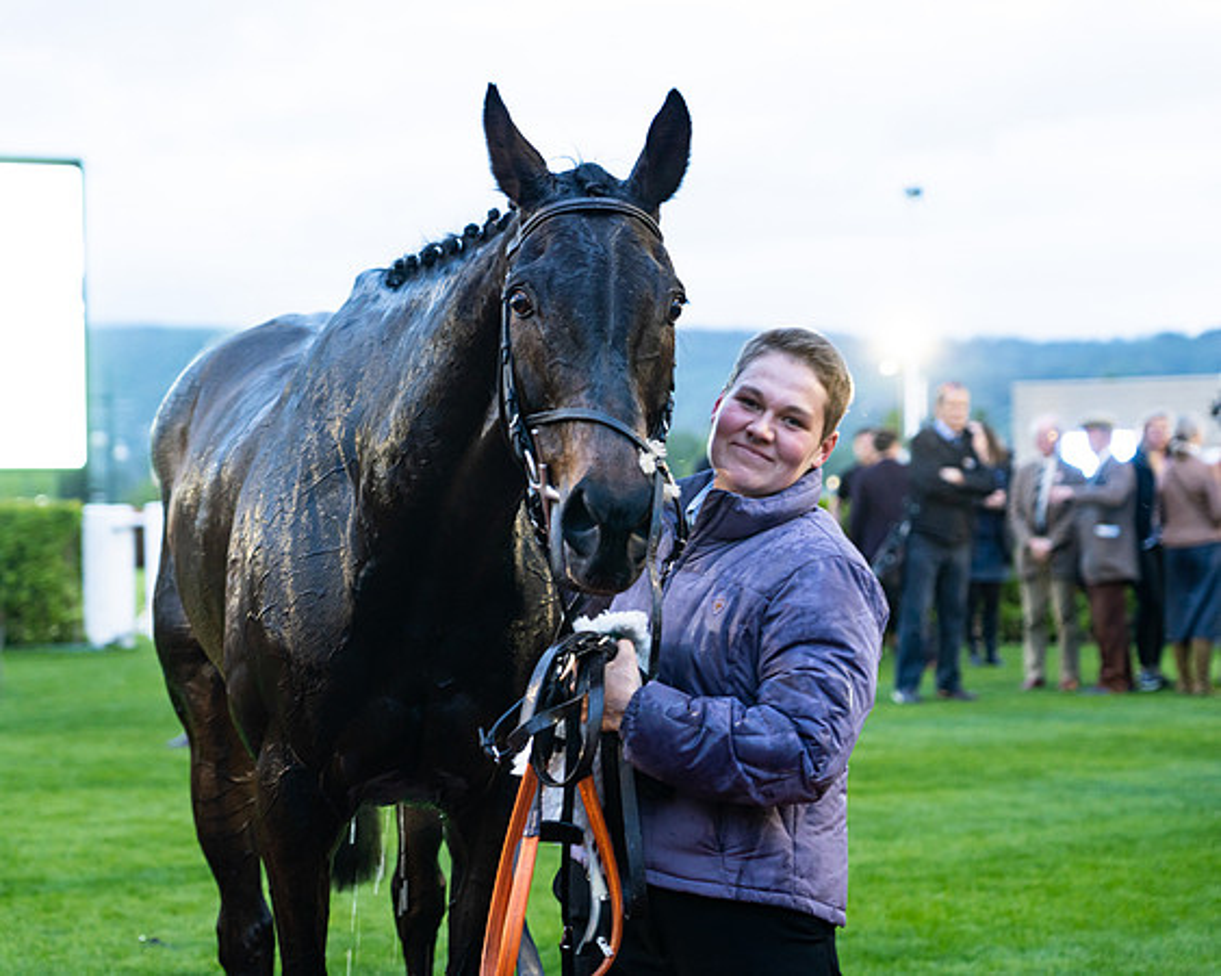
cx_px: 610
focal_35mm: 100
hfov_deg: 19.1
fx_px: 3621
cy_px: 488
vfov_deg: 15.4
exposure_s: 1/40
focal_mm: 89
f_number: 4
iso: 1000
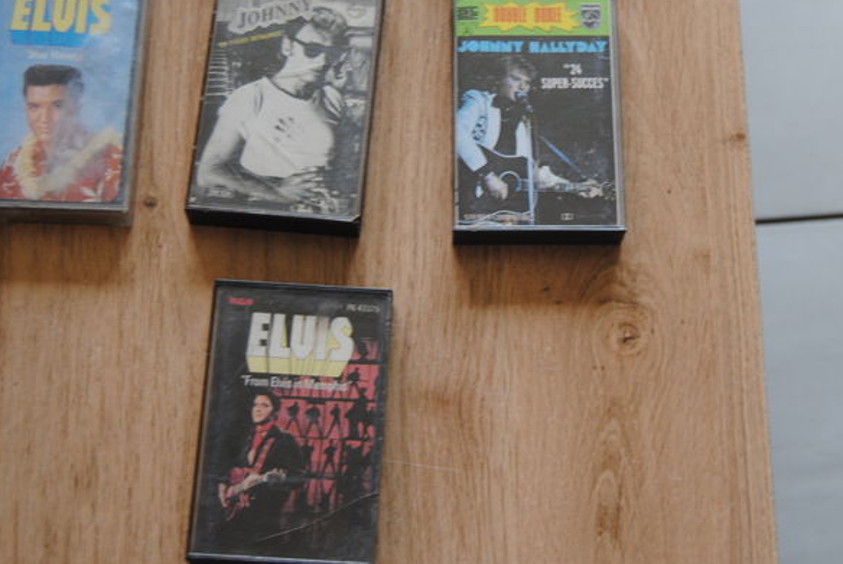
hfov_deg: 26.2
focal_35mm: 77
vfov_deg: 17.7
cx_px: 504
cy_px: 151
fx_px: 1805
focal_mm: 30
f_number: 4.2
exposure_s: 1/30
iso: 200
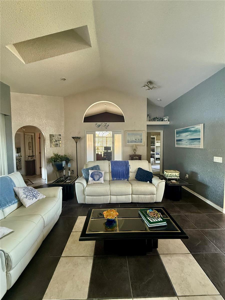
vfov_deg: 102.1
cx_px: 112
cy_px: 150
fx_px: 121
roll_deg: +0.7
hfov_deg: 85.7
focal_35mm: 14
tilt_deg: -1.4
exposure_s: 1/60
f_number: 2.2
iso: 500
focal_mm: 2.22
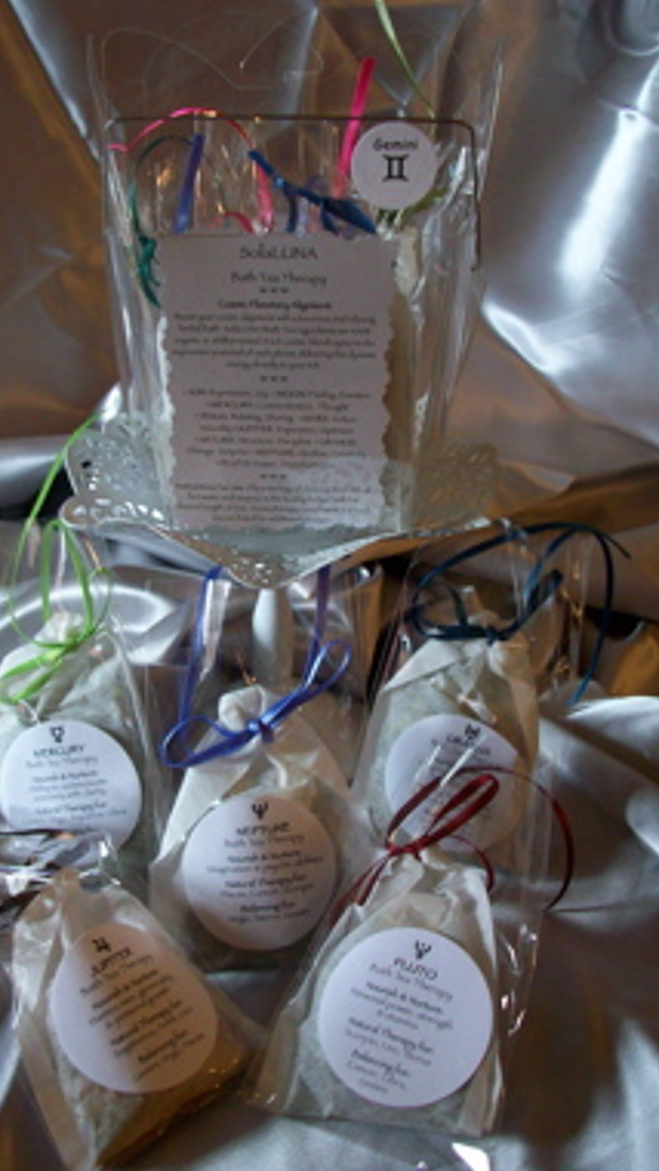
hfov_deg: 30.4
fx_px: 1210
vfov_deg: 51.6
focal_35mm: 39
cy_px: 589
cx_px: 289
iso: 160
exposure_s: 1/22.4
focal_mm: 5.7
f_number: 2.8
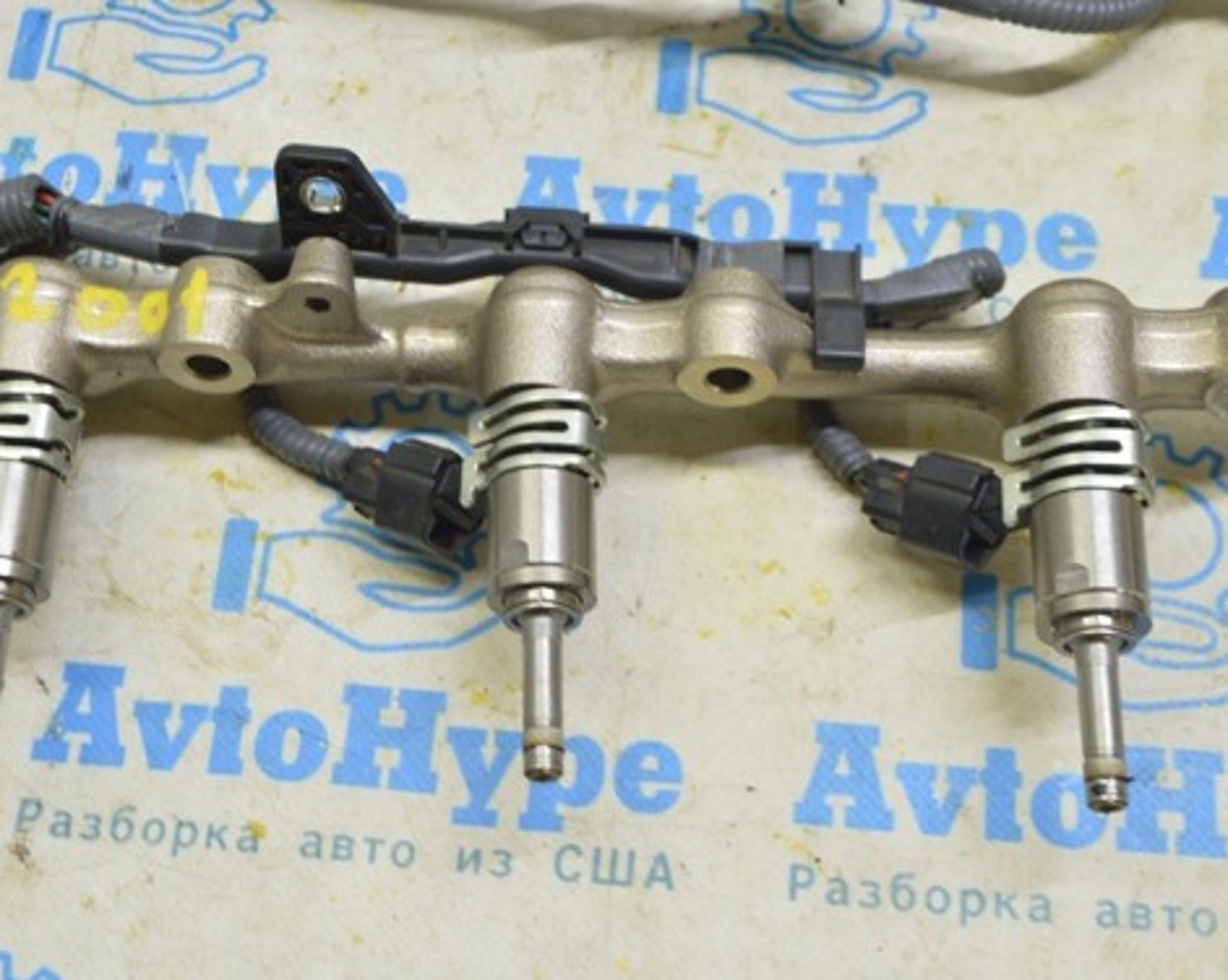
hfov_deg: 36.1
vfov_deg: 29.3
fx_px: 1875
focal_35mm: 52
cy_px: 533
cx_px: 490
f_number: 5.6
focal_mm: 27
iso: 400
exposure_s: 1/20
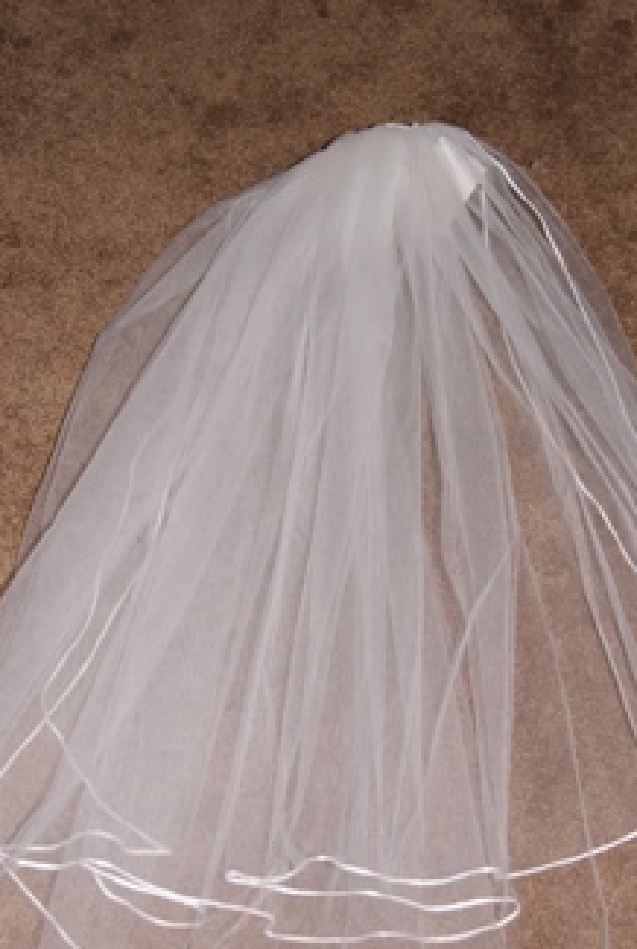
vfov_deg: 32.1
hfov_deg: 22.0
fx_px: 1638
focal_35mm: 62
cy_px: 625
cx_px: 339
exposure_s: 1/60
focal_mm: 30
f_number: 5.6
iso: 400
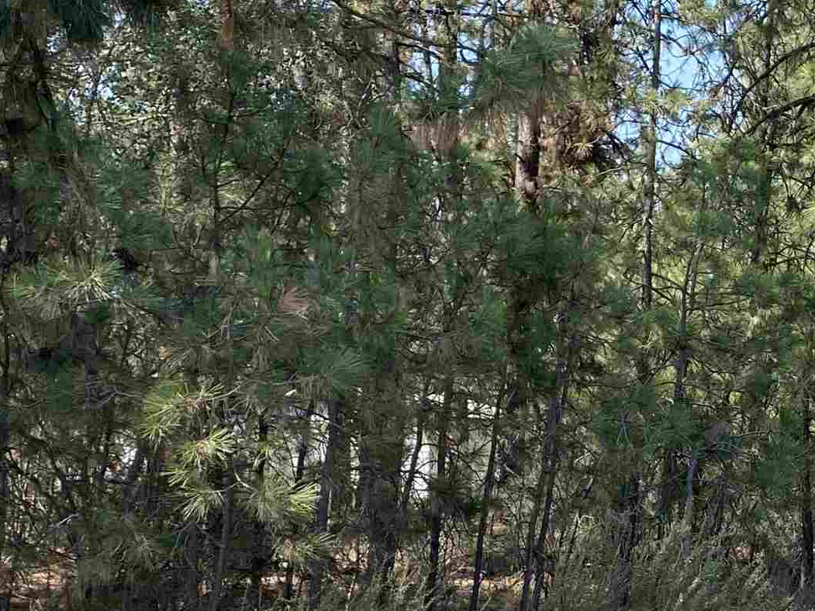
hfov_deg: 24.3
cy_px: 447
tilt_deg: -0.6
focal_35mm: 76
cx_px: 841
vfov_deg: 19.3
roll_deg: -1.3
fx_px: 1789
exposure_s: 1/1103
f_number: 1.8
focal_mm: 4.25
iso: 32
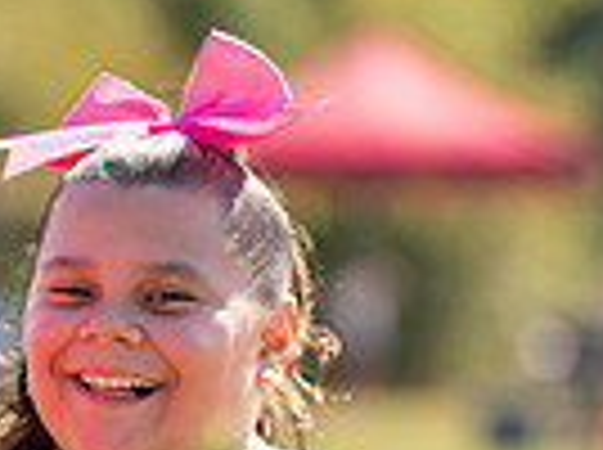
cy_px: 688
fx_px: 9790
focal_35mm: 563
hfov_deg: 3.5
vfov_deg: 2.6
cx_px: -94
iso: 100
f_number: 2.8
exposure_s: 1/1000
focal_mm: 126
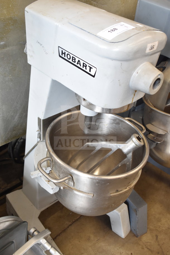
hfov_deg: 33.0
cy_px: 128
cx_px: 85
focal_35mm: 40
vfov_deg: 47.9
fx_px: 287
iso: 560
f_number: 4
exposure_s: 1/40
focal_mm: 27
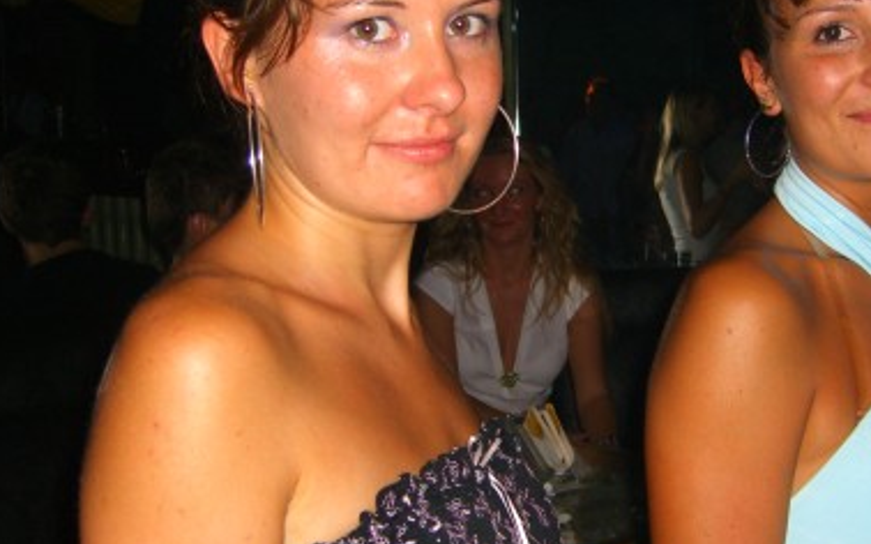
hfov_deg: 31.7
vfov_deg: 20.3
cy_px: 281
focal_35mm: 64
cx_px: 606
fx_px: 1519
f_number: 2.8
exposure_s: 1/60
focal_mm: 7.9
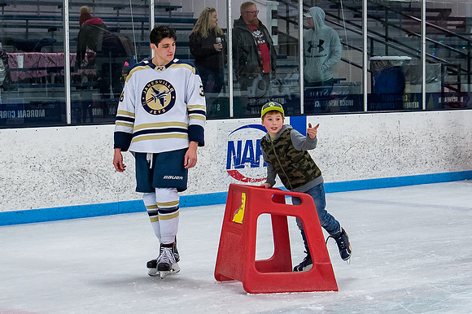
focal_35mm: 118
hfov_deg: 17.4
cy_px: 167
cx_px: 243
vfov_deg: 11.6
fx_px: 1540
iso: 800
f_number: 4
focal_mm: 40
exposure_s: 1/320
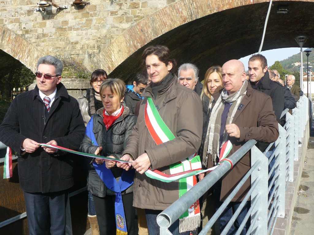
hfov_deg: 51.4
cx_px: 157
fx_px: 327
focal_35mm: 36
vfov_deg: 39.7
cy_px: 118
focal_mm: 6
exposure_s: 1/250
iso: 100
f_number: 5
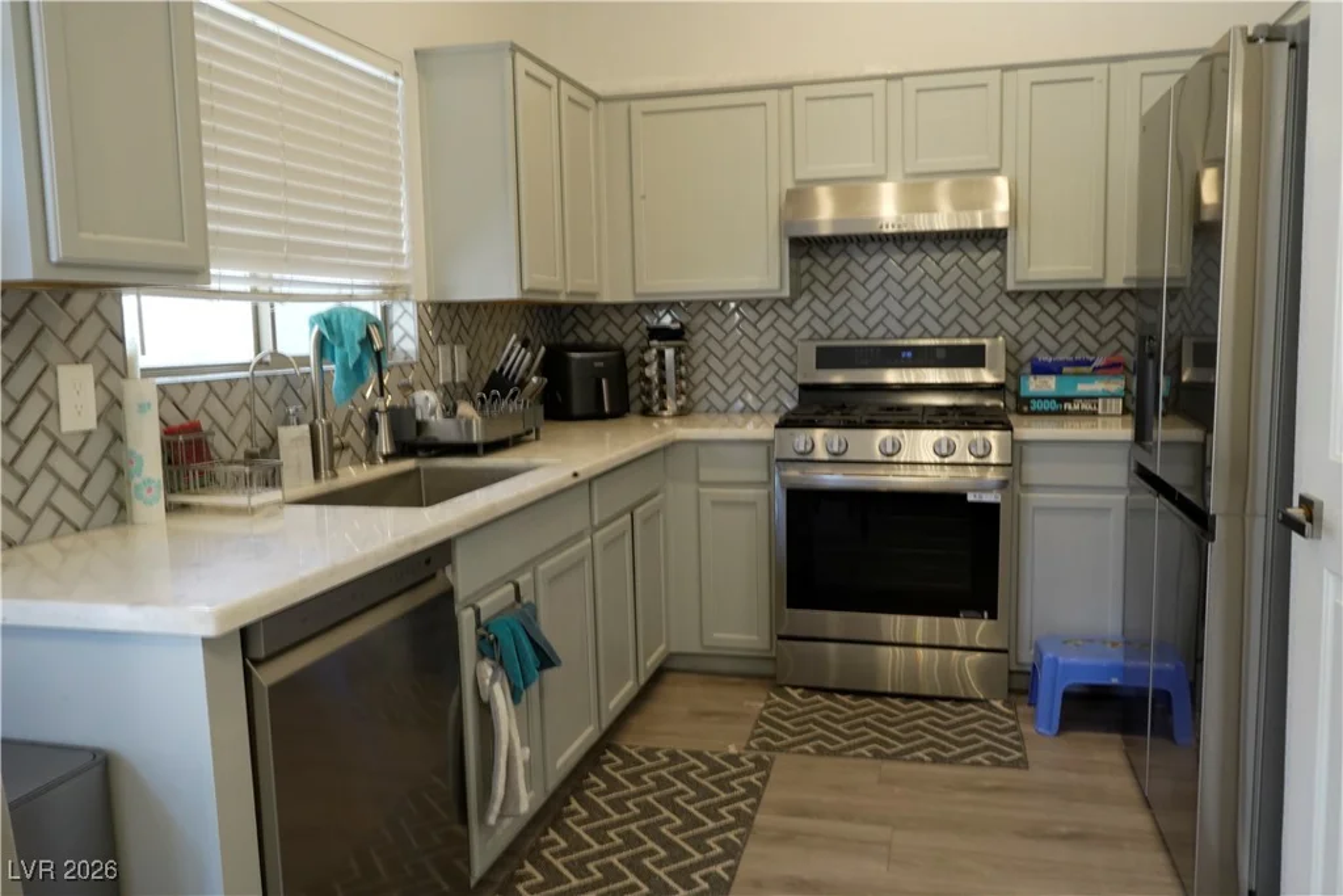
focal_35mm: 28
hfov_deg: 65.5
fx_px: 1045
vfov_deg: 46.4
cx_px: 672
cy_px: 448
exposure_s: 1/8
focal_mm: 28
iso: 2500
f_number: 22
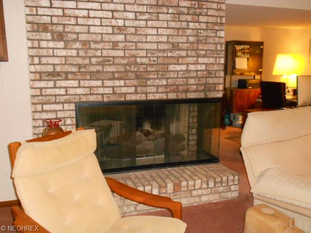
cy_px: 116
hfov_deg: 56.8
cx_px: 156
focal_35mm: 32
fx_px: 287
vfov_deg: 44.2
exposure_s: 1/30
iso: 640
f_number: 3.6
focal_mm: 5.8
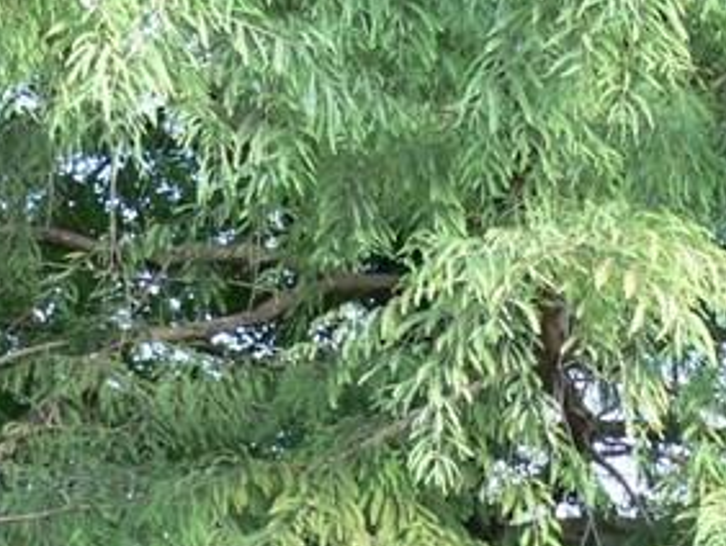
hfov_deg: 15.4
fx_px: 2666
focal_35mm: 127
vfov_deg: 11.4
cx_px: 564
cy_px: 711
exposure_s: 1/50
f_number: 2.8
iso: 80
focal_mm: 7.4
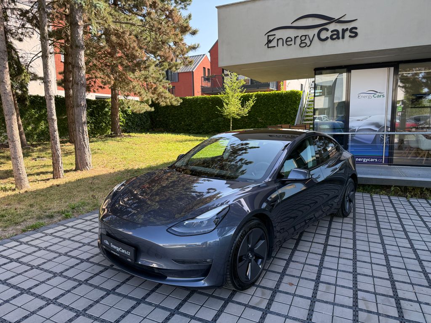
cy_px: 162
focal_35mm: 24
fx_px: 299
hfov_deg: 71.6
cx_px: 216
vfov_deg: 56.8
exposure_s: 1/654
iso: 100
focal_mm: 6.76
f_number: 1.78
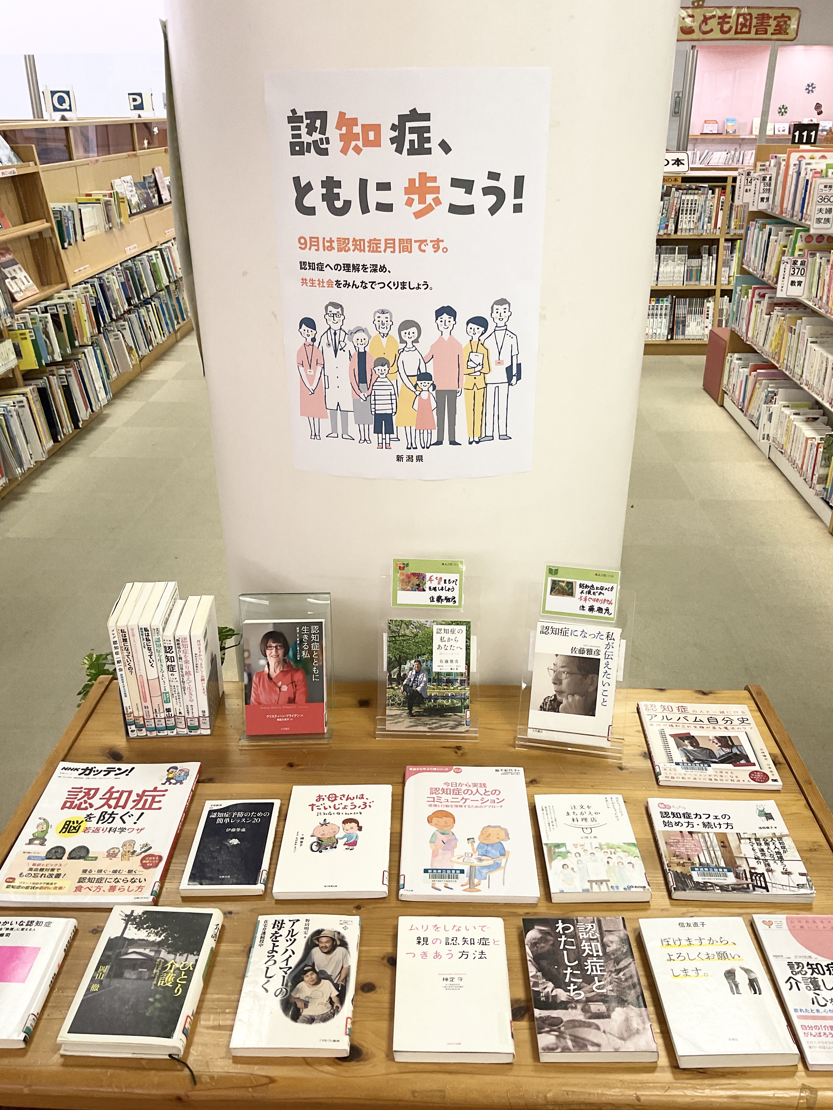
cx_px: 416
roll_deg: +1.1
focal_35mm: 29
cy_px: 555
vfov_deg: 61.7
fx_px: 930
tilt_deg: -26.9
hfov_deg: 48.2
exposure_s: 1/60
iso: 64
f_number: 1.8
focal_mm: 3
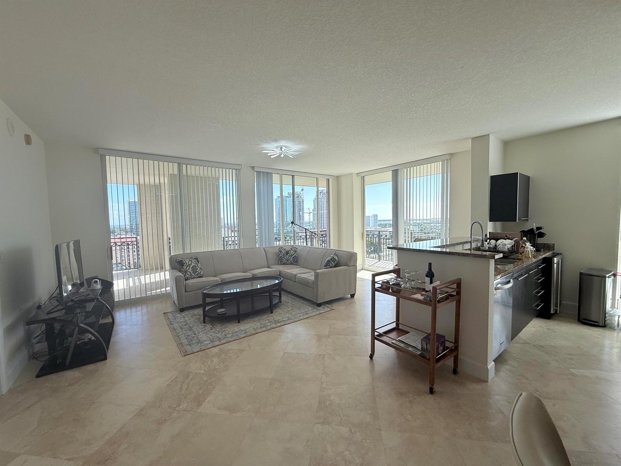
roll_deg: +0.4
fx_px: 251
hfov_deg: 102.1
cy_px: 233
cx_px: 310
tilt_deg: -2.7
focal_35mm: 14
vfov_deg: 85.7
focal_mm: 2.22
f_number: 2.2
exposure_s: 1/853
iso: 64
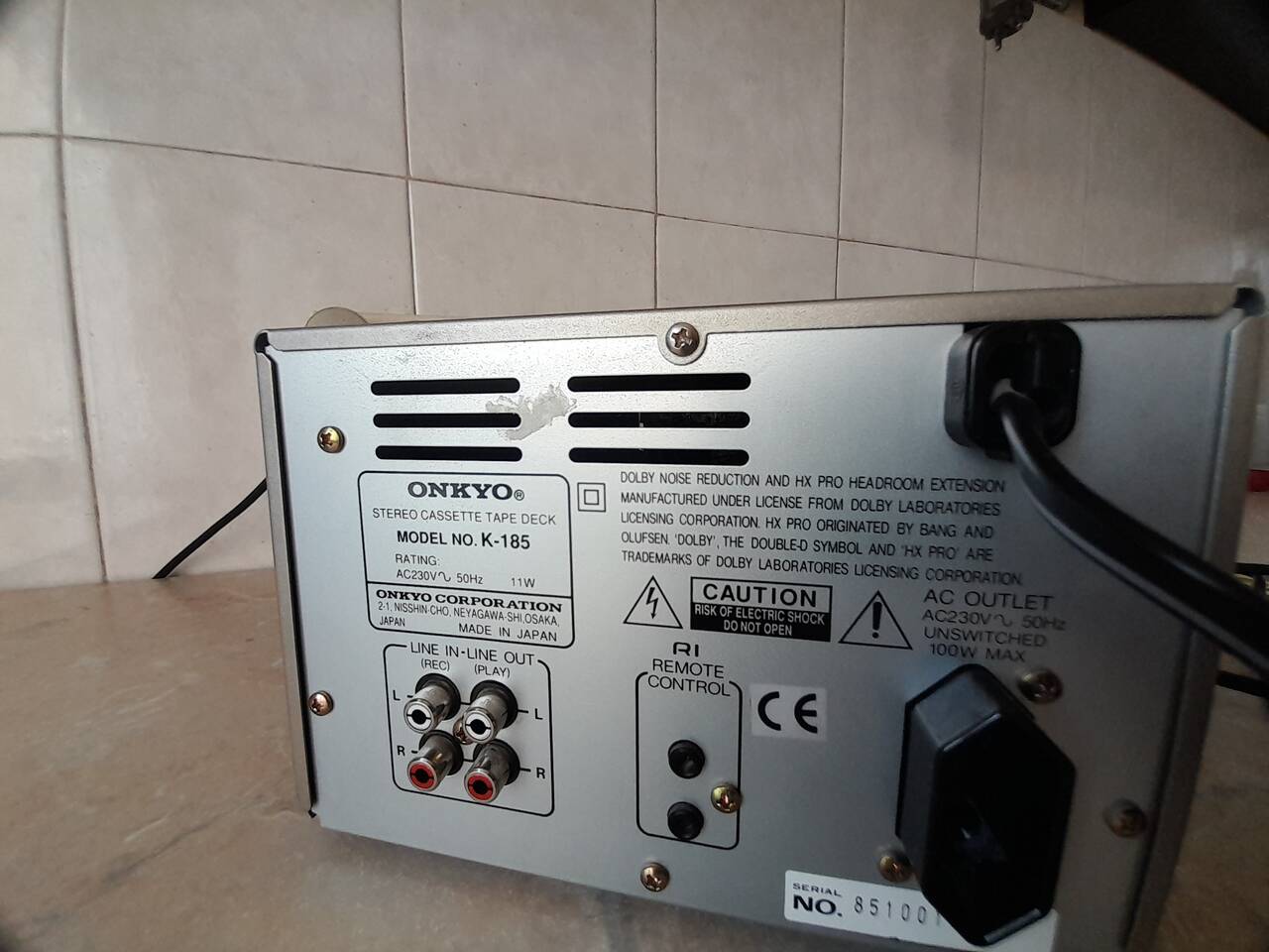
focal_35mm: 13
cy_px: 476
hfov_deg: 106.2
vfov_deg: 89.9
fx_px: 477
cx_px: 634
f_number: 2.2
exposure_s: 1/50
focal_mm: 1.13
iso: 50
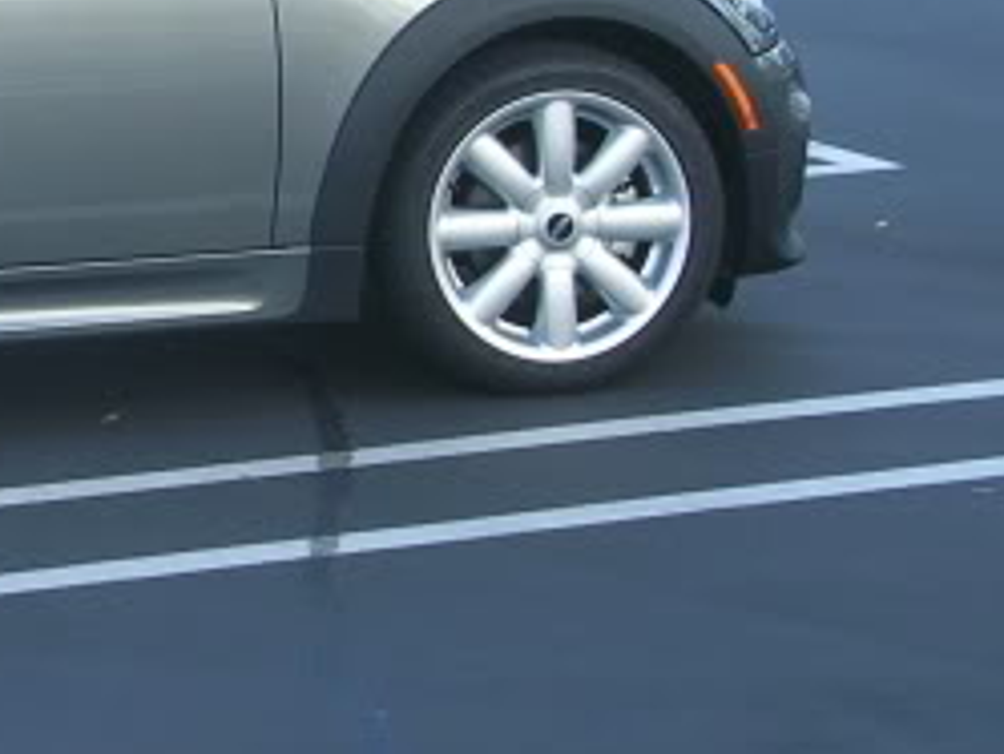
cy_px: 129
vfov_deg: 10.3
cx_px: -125
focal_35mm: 144
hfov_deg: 13.4
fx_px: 4179
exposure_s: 1/62
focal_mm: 8.5
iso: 50
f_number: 3.3
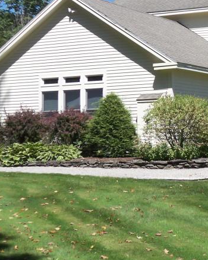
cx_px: 280
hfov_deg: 16.2
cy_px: 62
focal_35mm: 89
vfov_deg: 21.3
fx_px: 685
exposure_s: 1/400
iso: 50
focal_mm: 6.4
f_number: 3.9
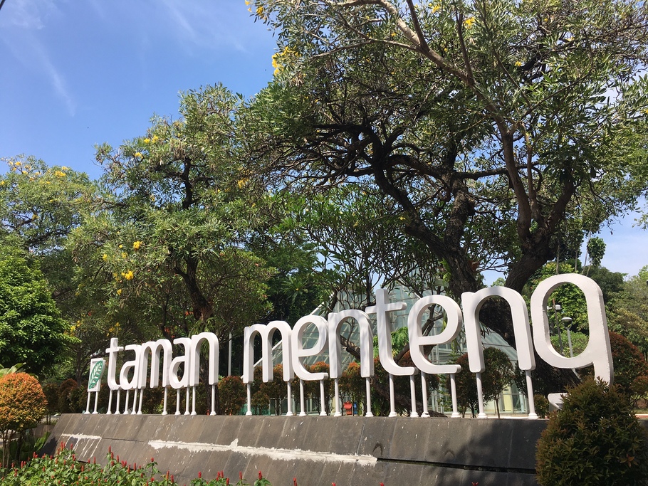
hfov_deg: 61.6
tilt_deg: +16.6
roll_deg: -0.1
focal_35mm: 29
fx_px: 543
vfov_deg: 48.2
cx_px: 324
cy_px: 243
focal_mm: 4.15
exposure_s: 1/1221
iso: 25
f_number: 2.2
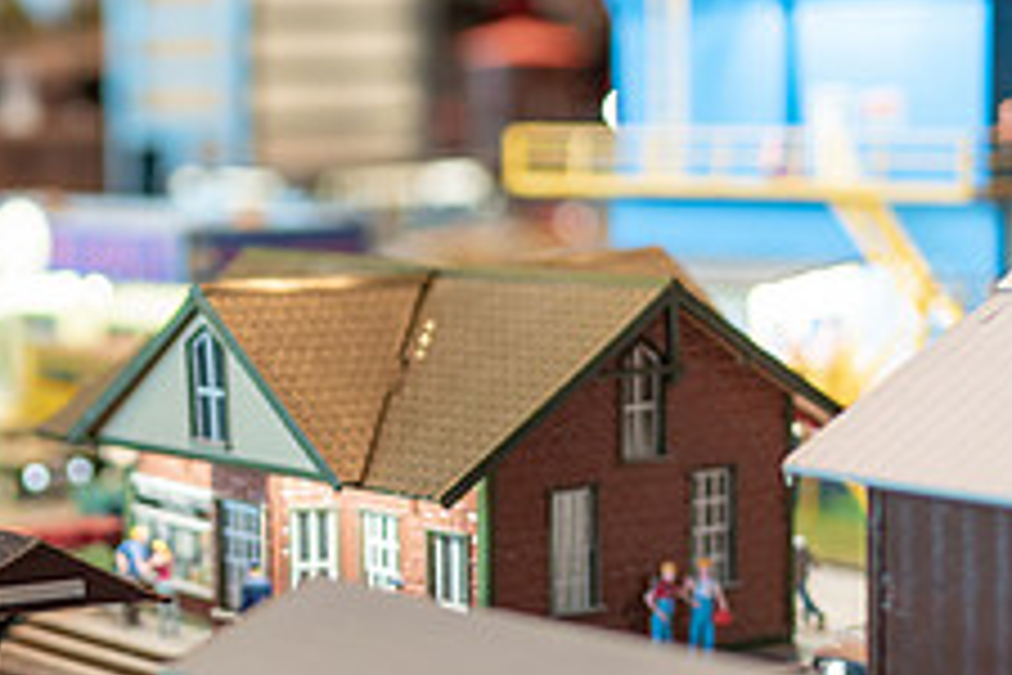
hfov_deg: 19.2
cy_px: 213
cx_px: -11
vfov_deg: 13.3
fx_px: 2895
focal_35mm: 103
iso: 640
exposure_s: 1/250
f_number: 2
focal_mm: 35
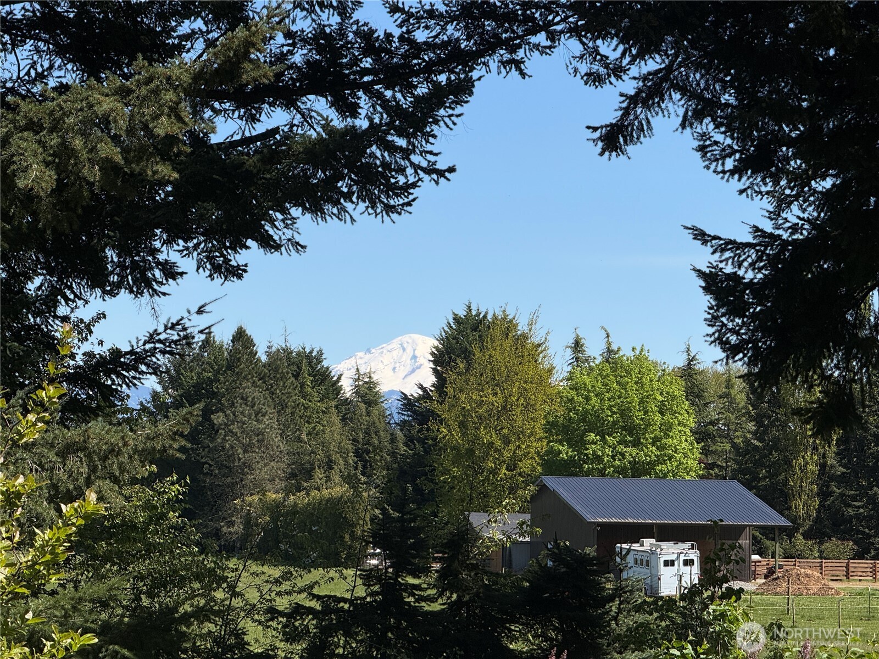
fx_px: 3047
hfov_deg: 16.4
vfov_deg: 12.3
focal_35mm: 120
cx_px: 440
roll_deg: -0.9
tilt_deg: +3.7
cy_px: 330
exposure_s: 1/2611
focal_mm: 15.66
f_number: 2.8
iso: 64
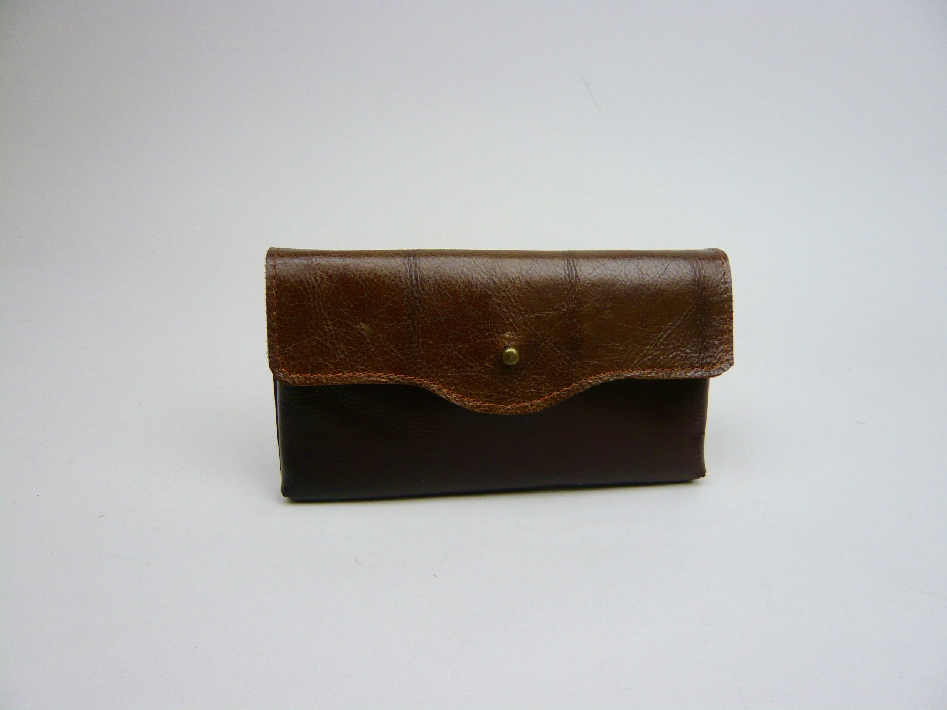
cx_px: 474
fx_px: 766
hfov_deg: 63.4
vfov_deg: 49.7
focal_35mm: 28
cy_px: 355
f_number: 2.8
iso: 100
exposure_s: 1/60
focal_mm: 4.6
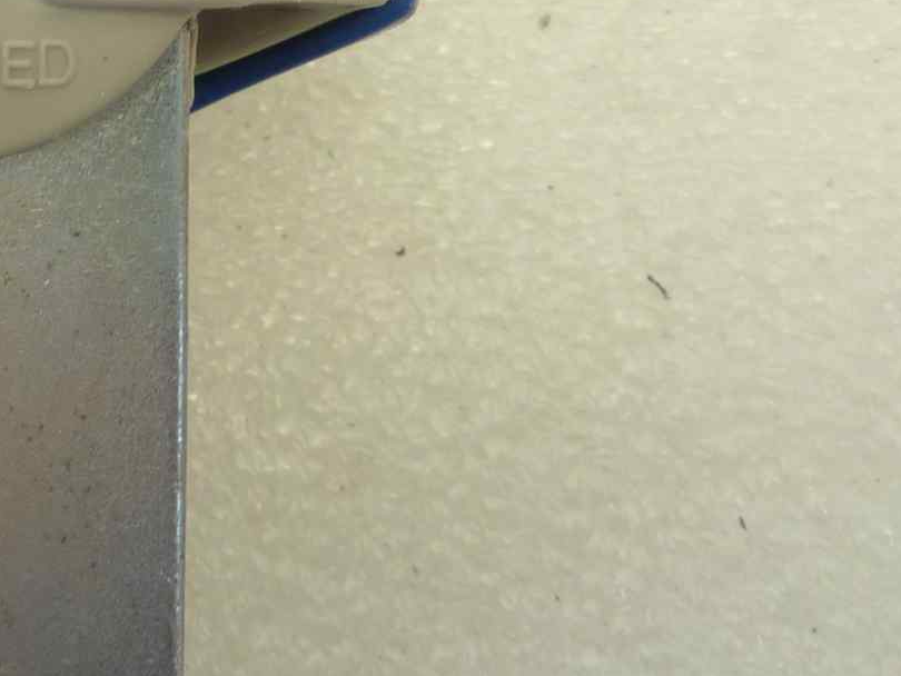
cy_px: -157
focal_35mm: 79
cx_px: -108
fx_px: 2057
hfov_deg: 23.1
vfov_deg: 17.7
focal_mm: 4.1
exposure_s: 1/20
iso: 80
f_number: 3.3
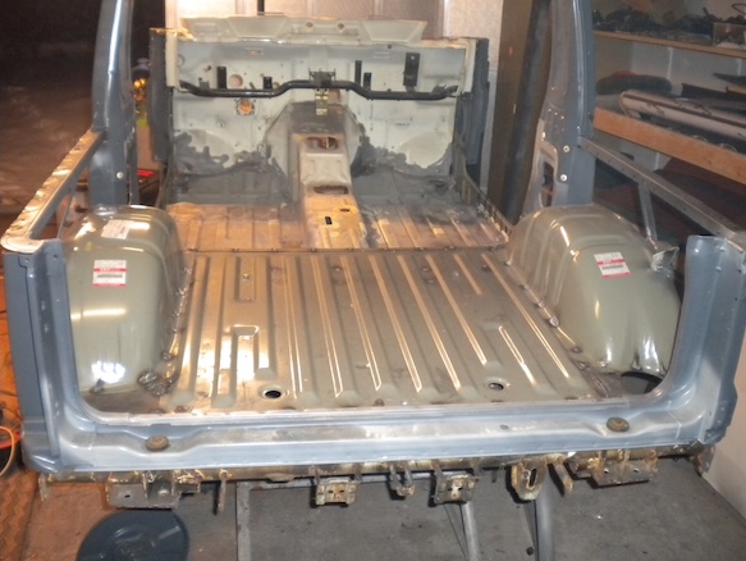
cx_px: 381
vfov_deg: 39.7
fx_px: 776
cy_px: 277
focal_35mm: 36
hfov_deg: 51.3
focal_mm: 6.3
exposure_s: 1/30
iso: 400
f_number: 3.1
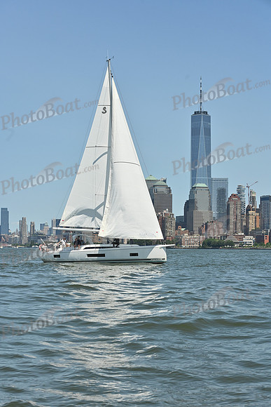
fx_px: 880
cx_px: 136
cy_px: 204
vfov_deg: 26.0
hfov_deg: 17.5
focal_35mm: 78
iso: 320
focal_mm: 78
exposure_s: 1/1600
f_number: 9
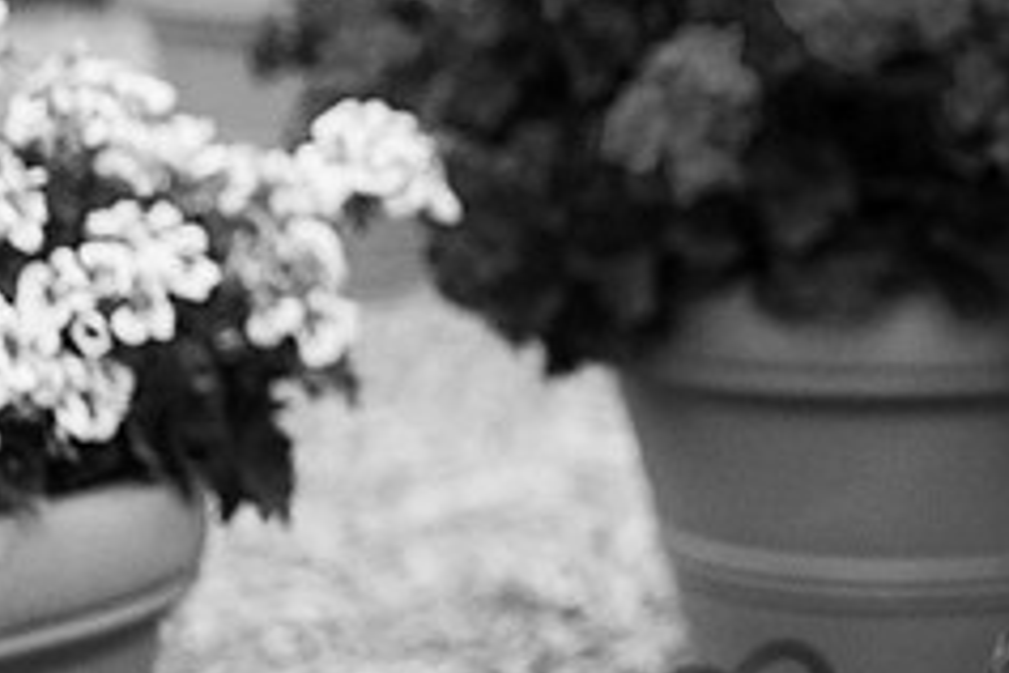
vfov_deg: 6.6
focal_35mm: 208
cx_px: 1196
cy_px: 53
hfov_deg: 9.8
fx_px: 5829
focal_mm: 85
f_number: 3.2
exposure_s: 1/400
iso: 4000
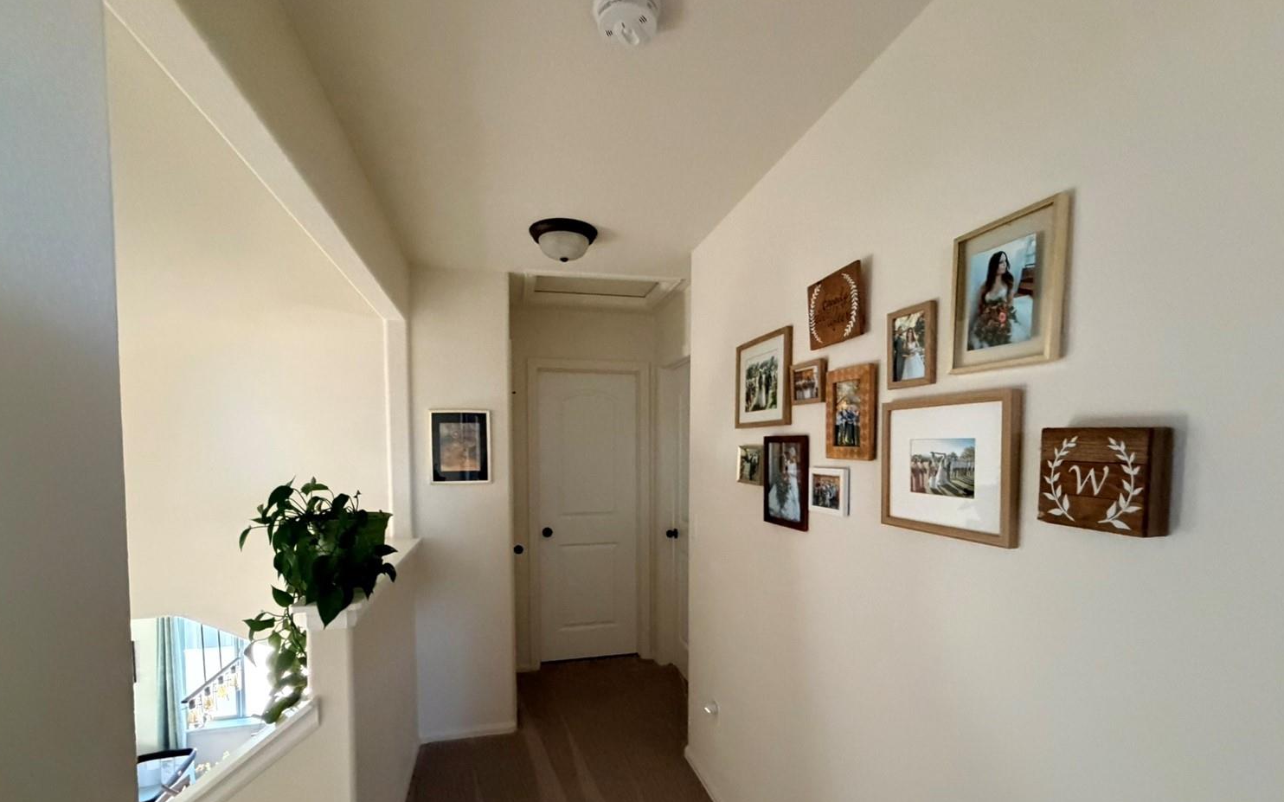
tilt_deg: -3.0
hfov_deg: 97.8
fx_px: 560
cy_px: 472
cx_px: 639
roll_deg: +0.4
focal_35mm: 16
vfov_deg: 70.7
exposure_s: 1/60
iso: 1000
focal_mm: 2.22
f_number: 2.2
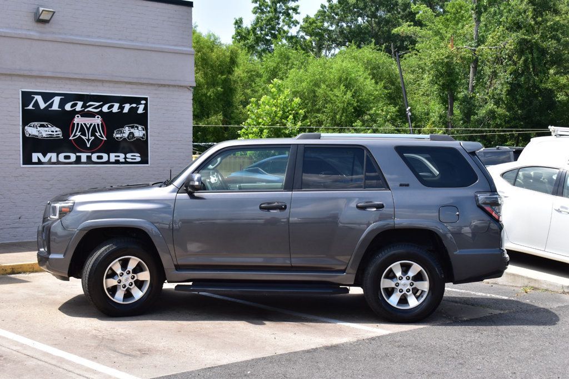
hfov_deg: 35.1
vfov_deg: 23.8
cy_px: 190
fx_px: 901
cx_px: 284
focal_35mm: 57
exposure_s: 1/320
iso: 400
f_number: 10
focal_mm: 38
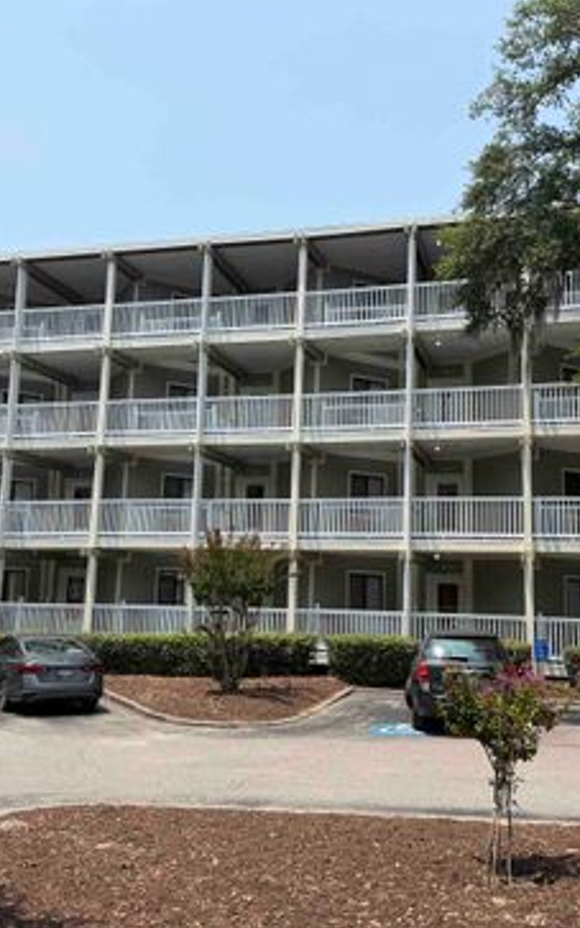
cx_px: 314
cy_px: 459
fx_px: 885
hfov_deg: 36.3
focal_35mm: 35
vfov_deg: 55.3
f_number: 1.78
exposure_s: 1/3759
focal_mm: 6.76
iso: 80
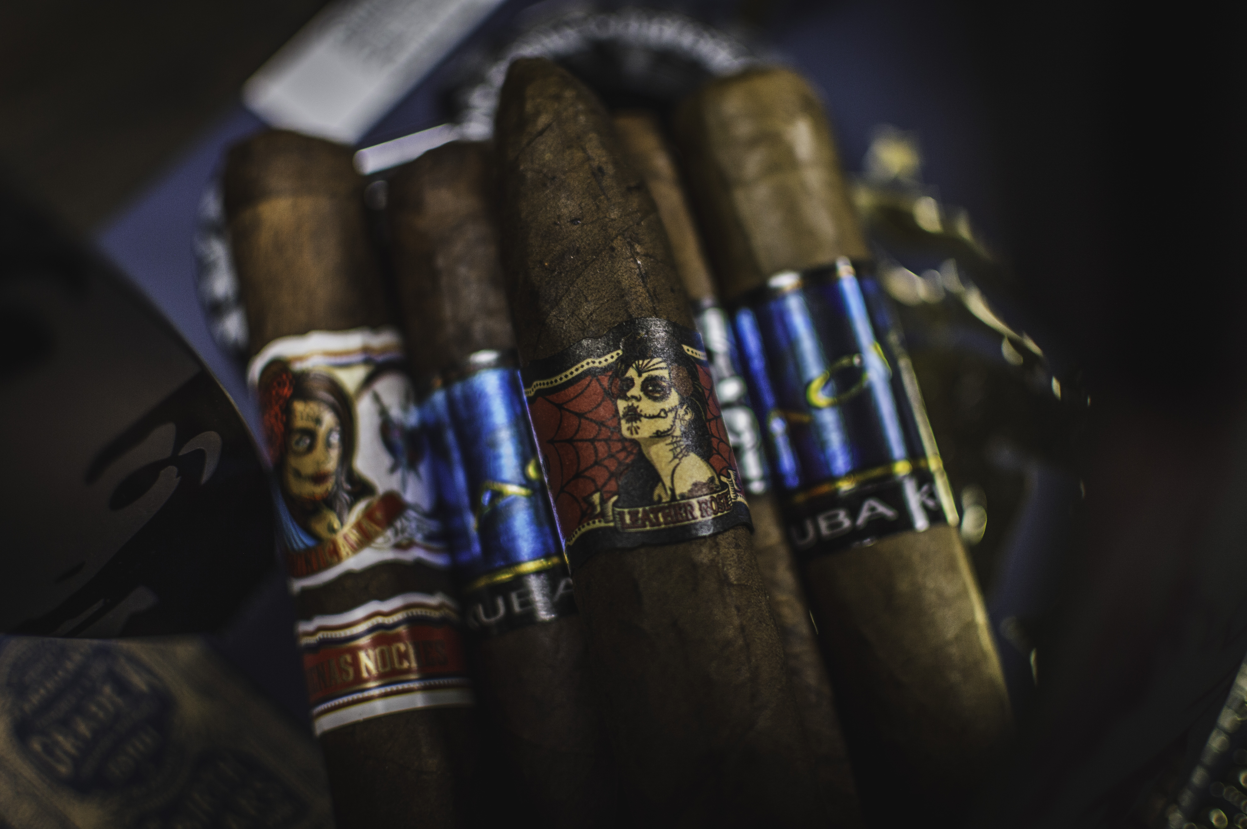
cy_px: 414
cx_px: 624
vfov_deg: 25.7
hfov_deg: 37.9
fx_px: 1817
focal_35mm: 52
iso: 200
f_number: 1.8
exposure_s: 1/100
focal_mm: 35
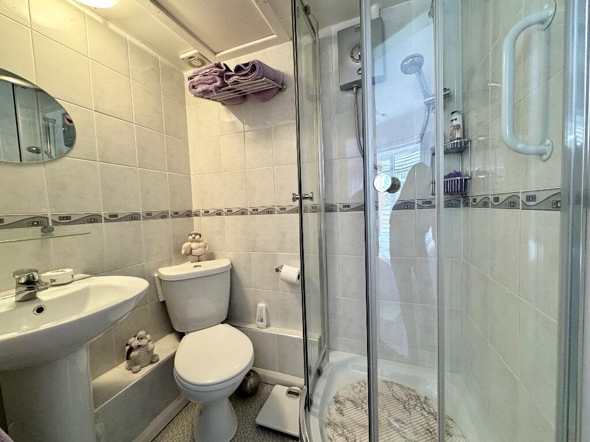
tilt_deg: -2.9
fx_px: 239
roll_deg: +2.4
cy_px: 221
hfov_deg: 102.1
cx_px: 295
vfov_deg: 85.7
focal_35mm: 14
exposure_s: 1/50
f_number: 2.2
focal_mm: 2.22
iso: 250
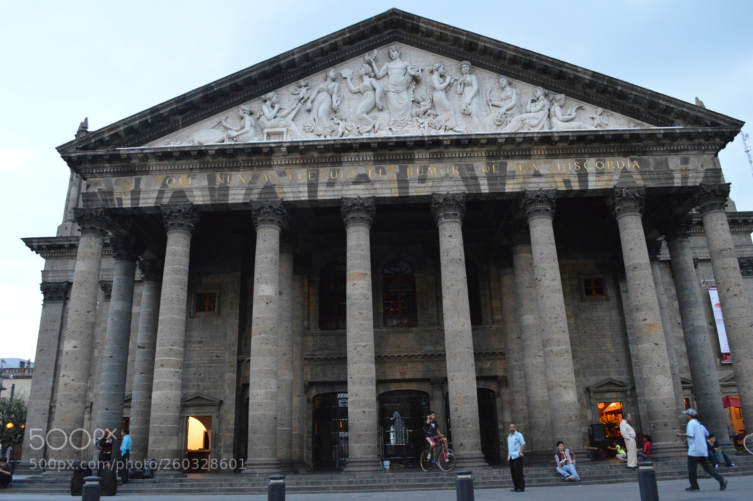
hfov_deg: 67.4
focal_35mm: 27
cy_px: 250
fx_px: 564
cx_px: 376
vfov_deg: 47.9
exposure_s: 1/50
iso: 3200
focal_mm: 18
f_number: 5
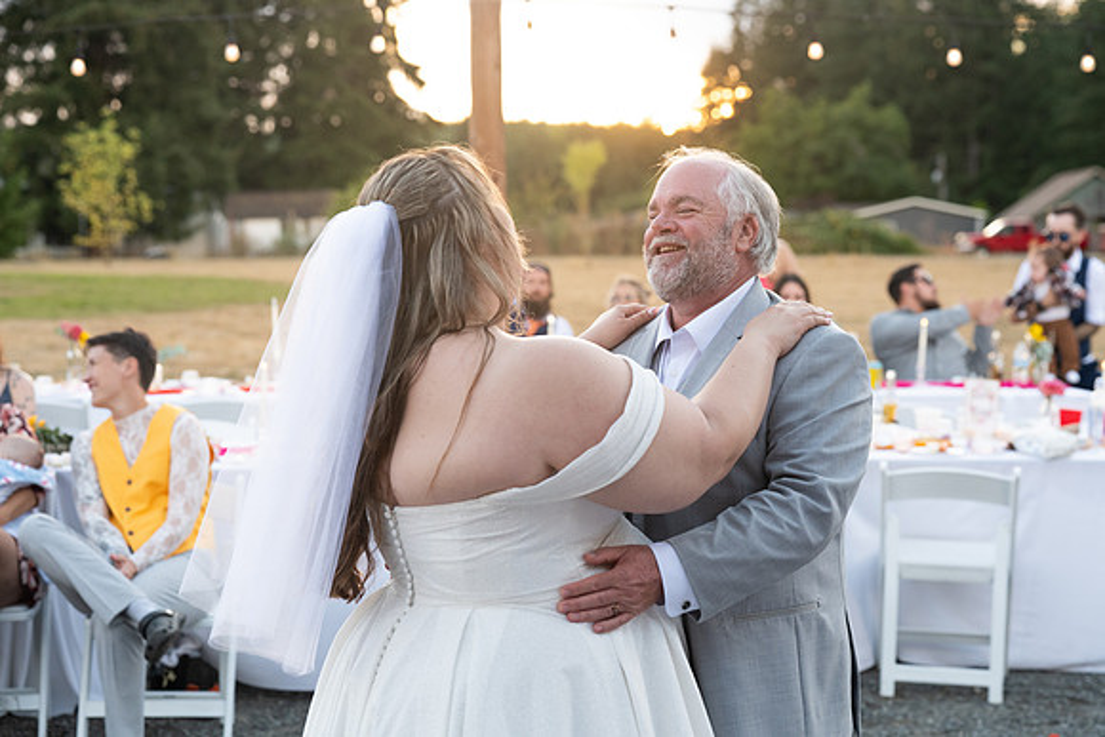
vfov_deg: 19.7
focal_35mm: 69
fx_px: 2118
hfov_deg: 29.2
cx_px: 552
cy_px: 368
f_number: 4
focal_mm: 69
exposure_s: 1/500
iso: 1600
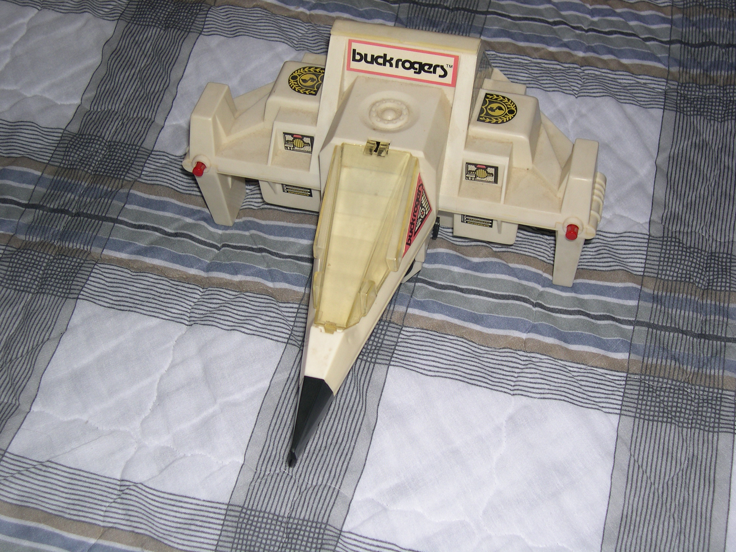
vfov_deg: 30.9
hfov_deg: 40.4
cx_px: 368
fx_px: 999
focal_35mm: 47
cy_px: 276
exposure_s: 1/60
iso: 100
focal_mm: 10.1
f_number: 3.1
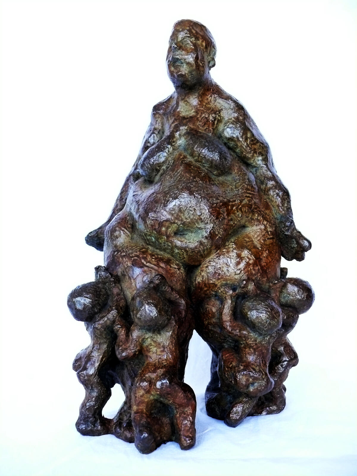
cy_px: 238
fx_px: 481
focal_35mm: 35
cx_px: 178
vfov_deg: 52.6
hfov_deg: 40.7
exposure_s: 1/100
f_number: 3.2
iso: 400
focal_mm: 7.4
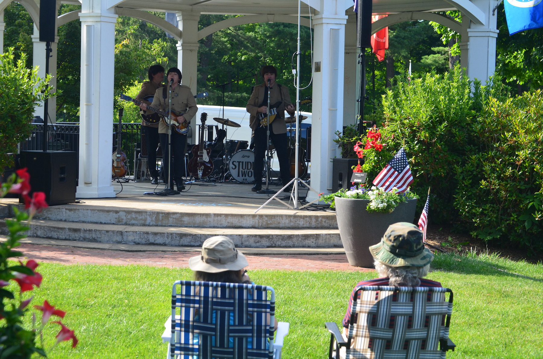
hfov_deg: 24.7
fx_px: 1242
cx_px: 272
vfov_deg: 16.5
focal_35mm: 82
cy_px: 180
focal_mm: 55
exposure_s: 1/200
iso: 400
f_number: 10
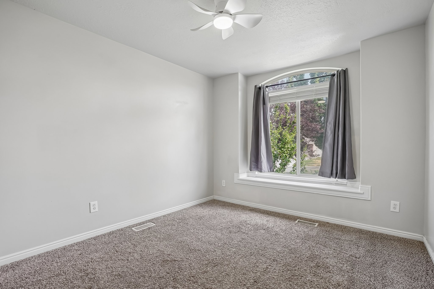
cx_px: 217
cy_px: 144
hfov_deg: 96.7
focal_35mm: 16
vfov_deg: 73.7
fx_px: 193
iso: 400
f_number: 8
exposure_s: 1/30
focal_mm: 16
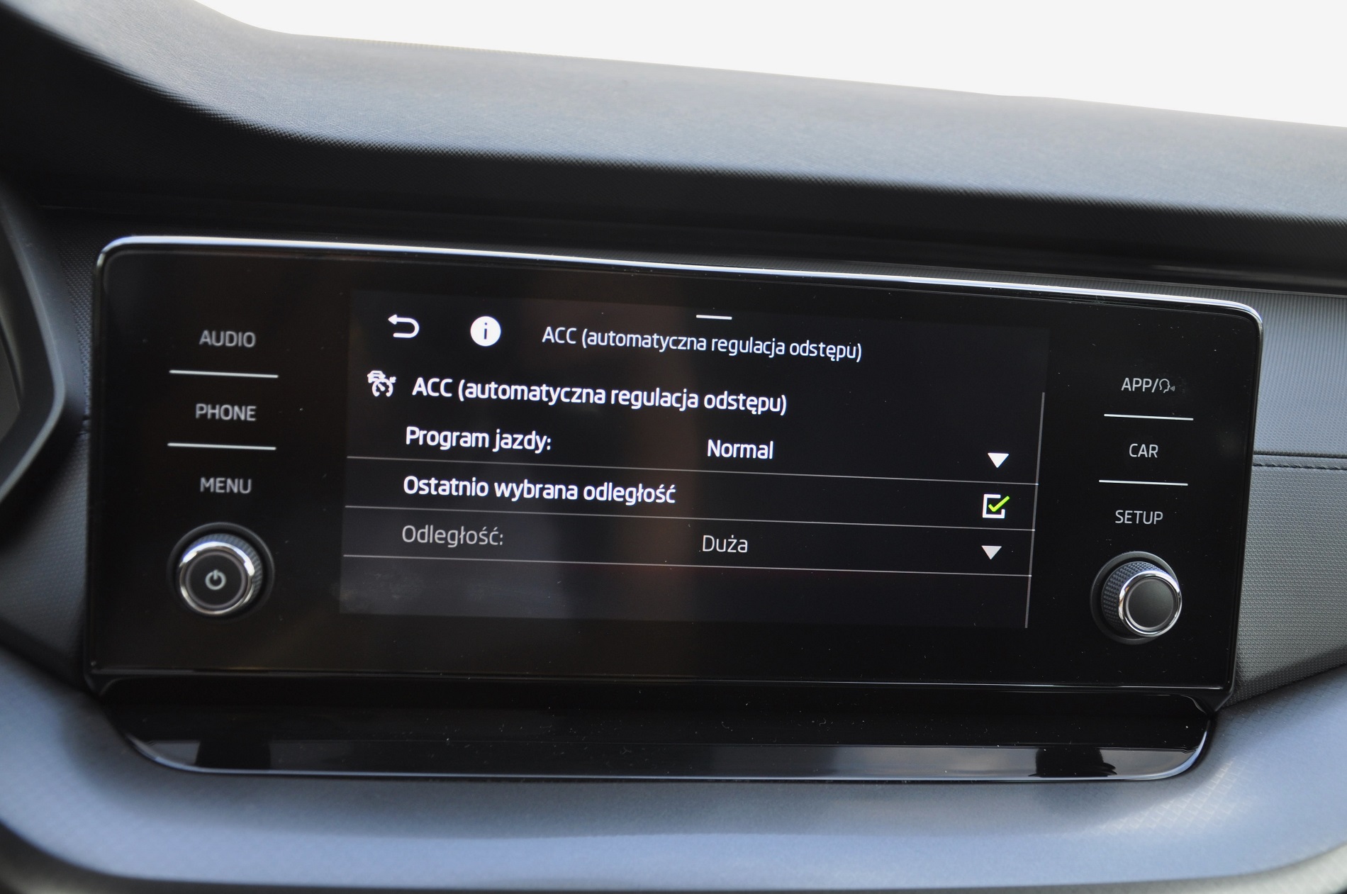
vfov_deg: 29.8
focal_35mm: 45
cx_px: 674
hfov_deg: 43.7
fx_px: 1681
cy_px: 447
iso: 250
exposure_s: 1/60
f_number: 4.2
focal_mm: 30
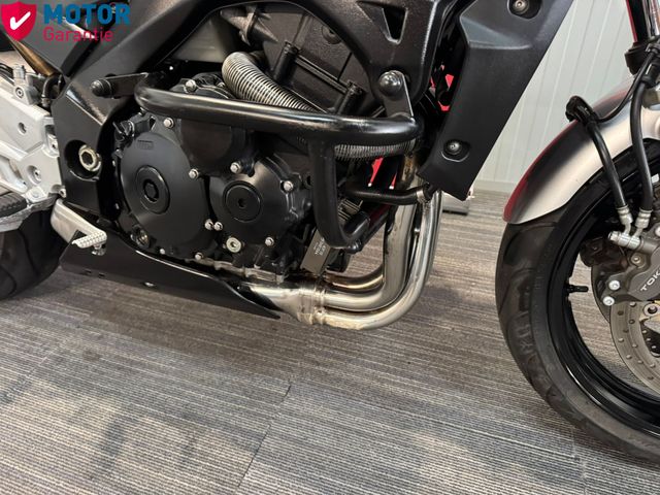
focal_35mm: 24
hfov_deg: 71.6
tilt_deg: -35.9
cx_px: 330
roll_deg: +3.1
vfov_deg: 56.8
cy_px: 248
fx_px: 458
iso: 800
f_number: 1.78
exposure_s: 1/33
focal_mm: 6.76
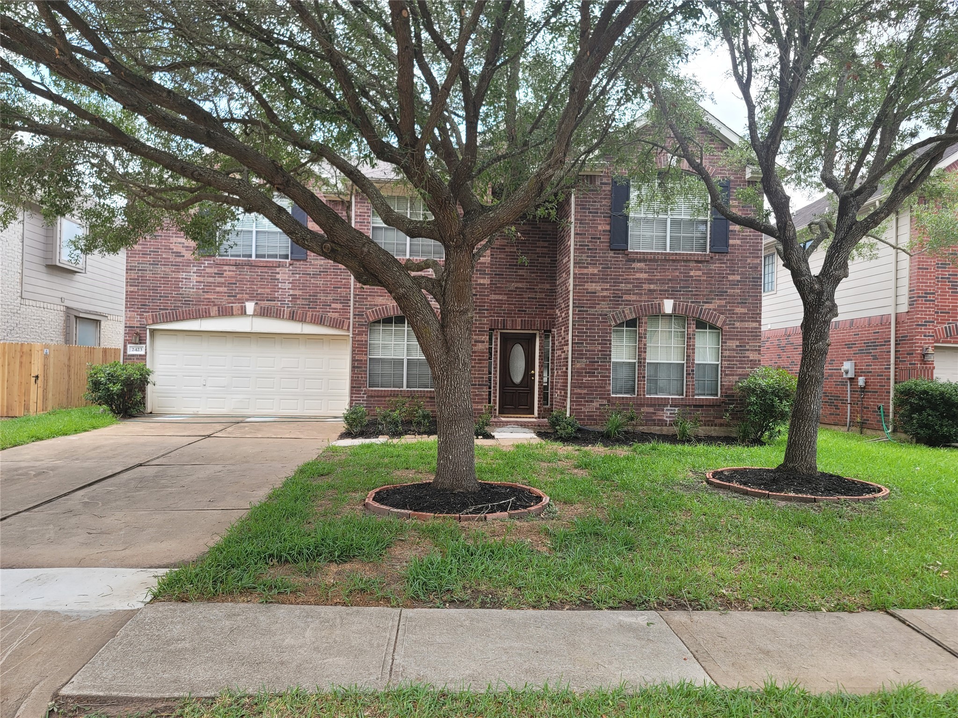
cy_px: 359
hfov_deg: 69.4
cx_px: 479
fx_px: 692
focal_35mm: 25
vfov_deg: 54.9
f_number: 1.8
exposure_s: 1/137
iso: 20
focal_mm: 7
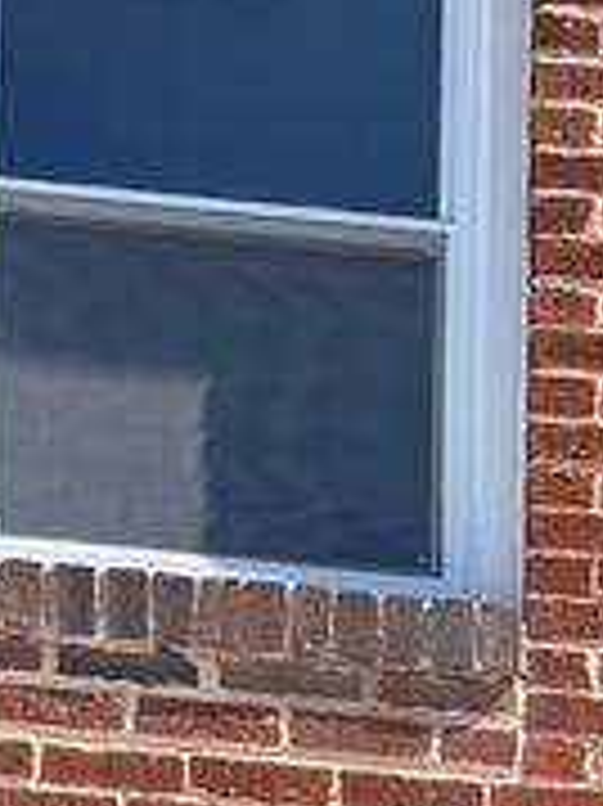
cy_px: 1040
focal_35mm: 145
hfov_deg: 10.0
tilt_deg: +5.9
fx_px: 3372
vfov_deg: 13.2
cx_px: 758
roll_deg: -1.0
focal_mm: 6.76
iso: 80
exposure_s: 1/2525
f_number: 1.78
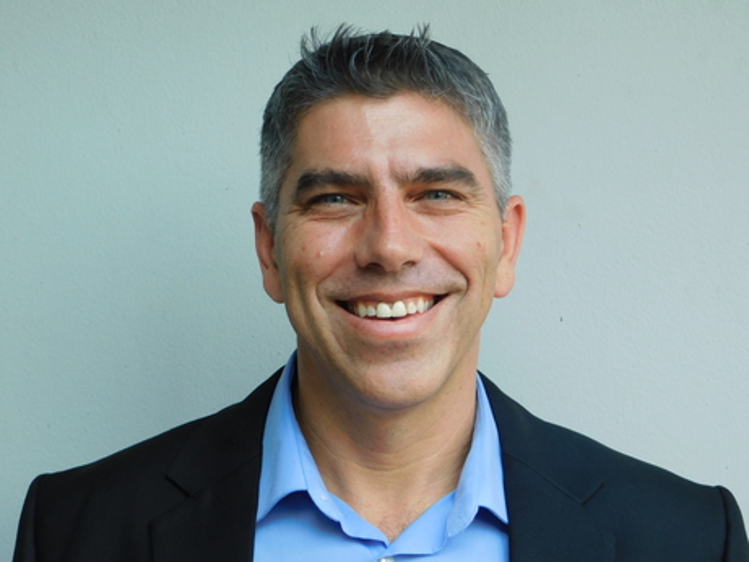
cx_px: 374
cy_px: 281
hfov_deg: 19.8
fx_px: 2143
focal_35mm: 99
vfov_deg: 14.9
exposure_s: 1/80
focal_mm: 17.6
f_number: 4.6
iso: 125
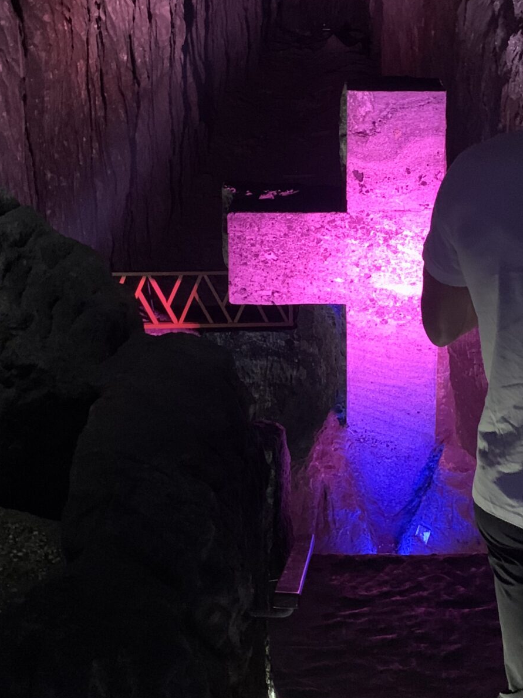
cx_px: 349
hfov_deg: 25.9
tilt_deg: -15.0
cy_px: 274
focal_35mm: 56
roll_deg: -1.9
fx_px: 1129
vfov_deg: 34.2
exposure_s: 1/14
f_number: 1.8
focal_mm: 4.25
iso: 1250
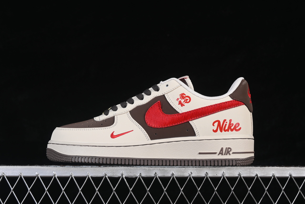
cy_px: 102
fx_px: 635
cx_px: 152
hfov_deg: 27.0
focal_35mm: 75
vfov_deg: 18.2
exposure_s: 1/80
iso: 160
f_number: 8
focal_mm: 50
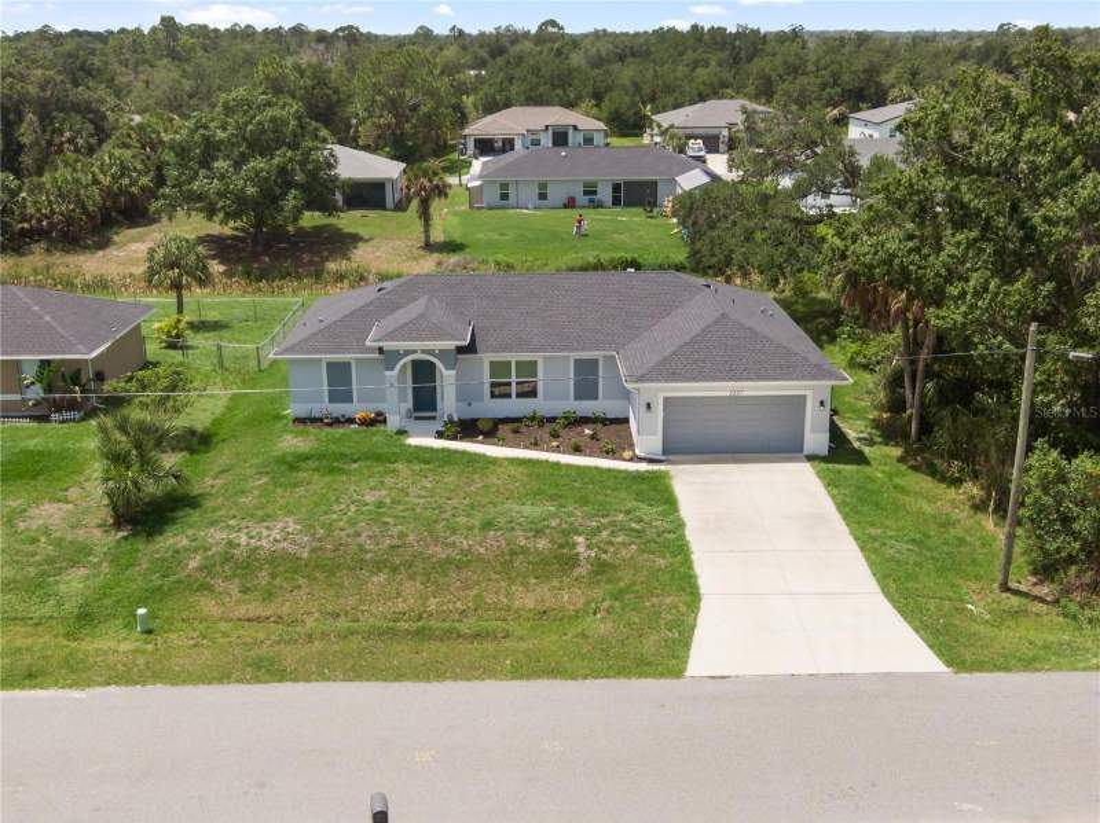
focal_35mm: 39
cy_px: 412
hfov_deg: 47.9
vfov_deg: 36.8
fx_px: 1239
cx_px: 550
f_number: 3.4
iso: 100
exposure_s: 1/1250
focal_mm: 6.77
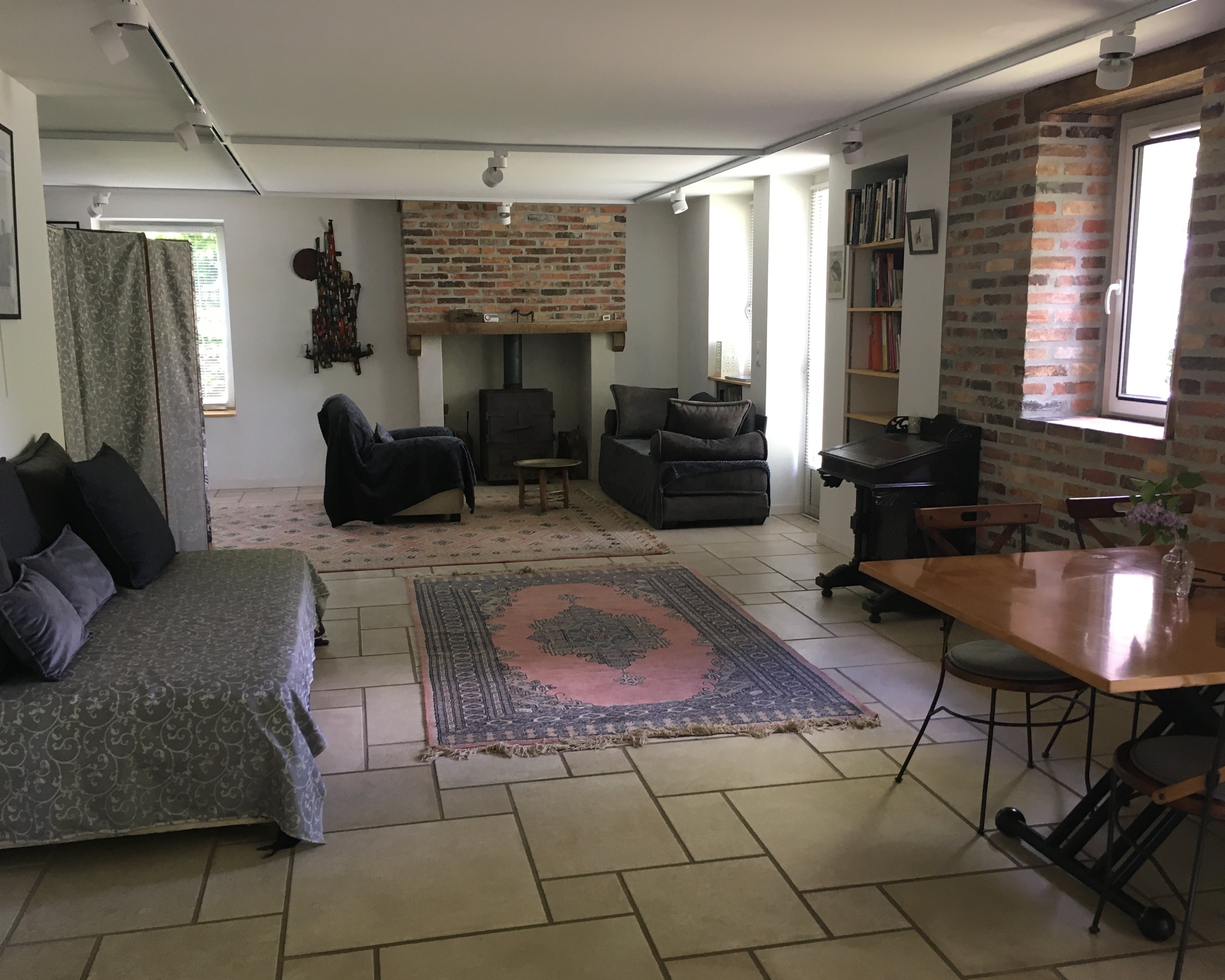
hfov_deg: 57.2
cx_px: 614
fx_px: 1124
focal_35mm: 31
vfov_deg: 47.1
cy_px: 502
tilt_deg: -9.1
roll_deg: +1.1
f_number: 2.2
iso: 100
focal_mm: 4.15
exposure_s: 1/33
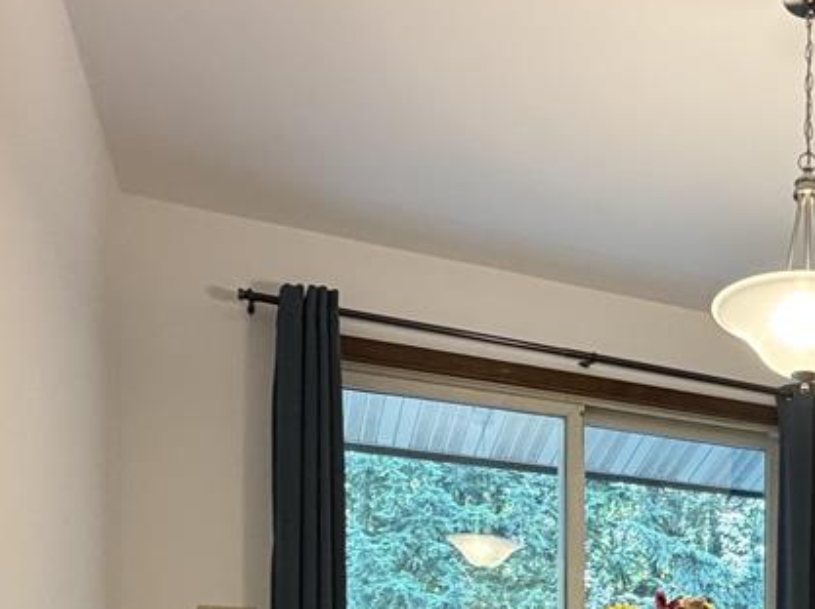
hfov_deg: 39.3
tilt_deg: -1.3
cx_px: 794
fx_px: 1012
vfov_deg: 29.1
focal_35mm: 43
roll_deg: -0.6
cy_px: 727
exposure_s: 1/60
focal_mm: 2.22
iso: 320
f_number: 2.2
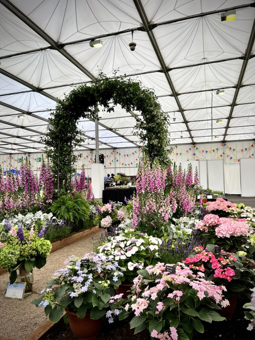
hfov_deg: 53.1
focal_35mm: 26
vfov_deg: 67.3
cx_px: 128
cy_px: 170
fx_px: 255
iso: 32
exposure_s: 1/100
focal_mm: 5.7
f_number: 1.5
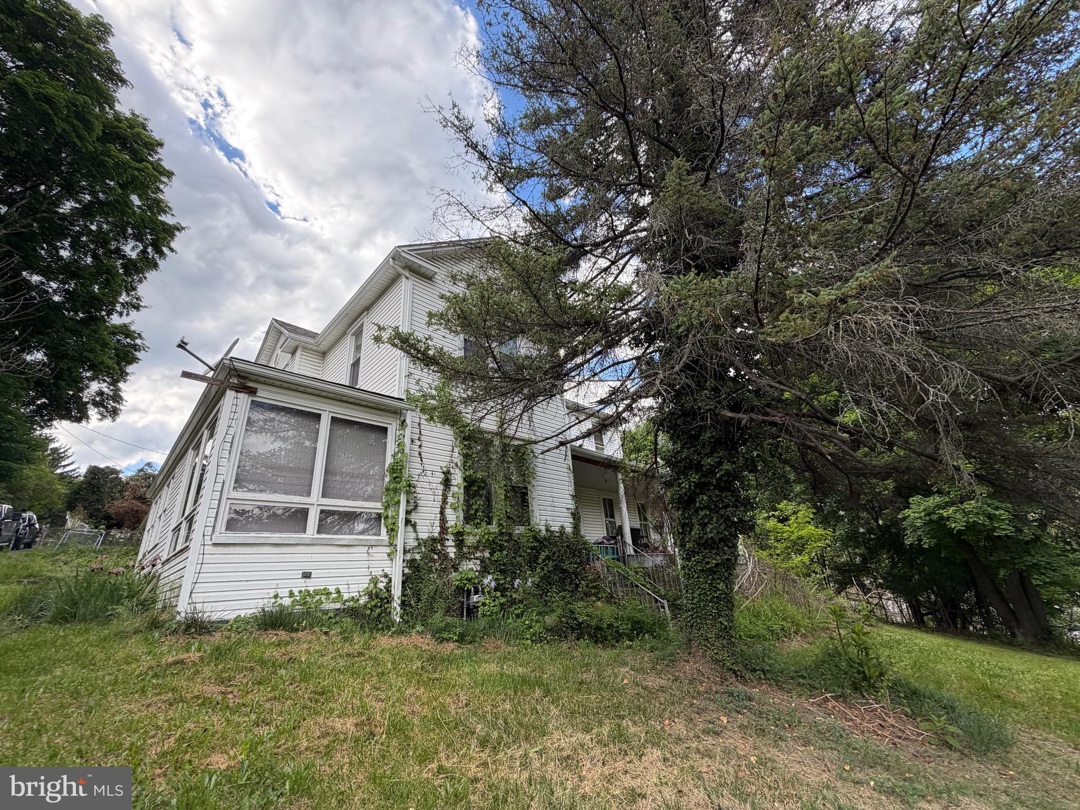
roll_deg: +4.5
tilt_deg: +22.4
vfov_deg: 85.7
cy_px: 405
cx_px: 540
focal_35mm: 14
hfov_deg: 102.1
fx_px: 437
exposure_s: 1/502
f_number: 2.2
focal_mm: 2.22
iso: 64
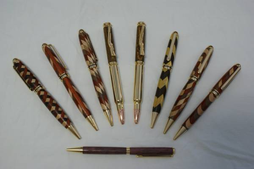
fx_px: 275
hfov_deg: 49.6
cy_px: 84
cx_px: 127
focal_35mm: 39
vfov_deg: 34.1
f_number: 4.5
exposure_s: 1/25
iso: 400
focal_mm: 26
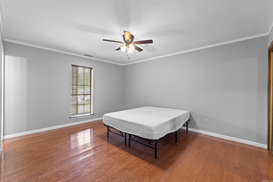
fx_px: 114
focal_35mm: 15
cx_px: 136
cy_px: 91
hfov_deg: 100.4
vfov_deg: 77.3
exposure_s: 2.5
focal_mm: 10
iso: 160
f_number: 9
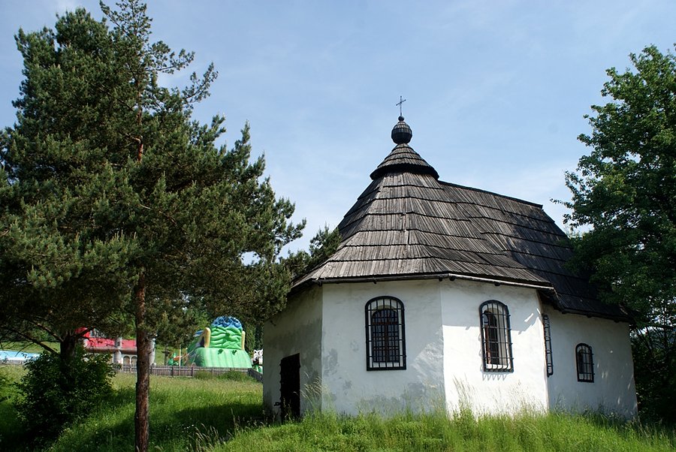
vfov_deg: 37.0
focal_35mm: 36
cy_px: 226
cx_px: 338
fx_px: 677
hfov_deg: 53.1
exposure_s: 1/160
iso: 100
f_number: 10
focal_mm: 24
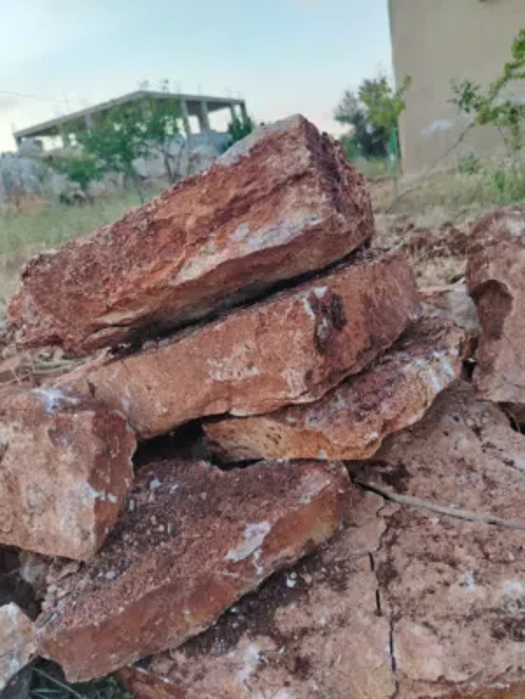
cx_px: 262
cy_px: 350
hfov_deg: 56.8
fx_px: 485
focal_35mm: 24
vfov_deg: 71.6
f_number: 1.75
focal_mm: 5.25
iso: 184
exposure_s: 1/120
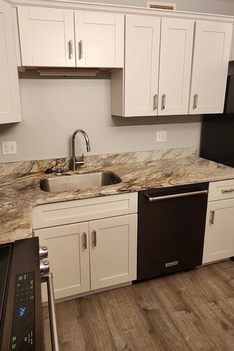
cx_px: 94
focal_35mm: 21
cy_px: 155
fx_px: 205
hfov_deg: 59.0
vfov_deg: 80.9
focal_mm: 2.2
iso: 400
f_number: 2.2
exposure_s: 1/30
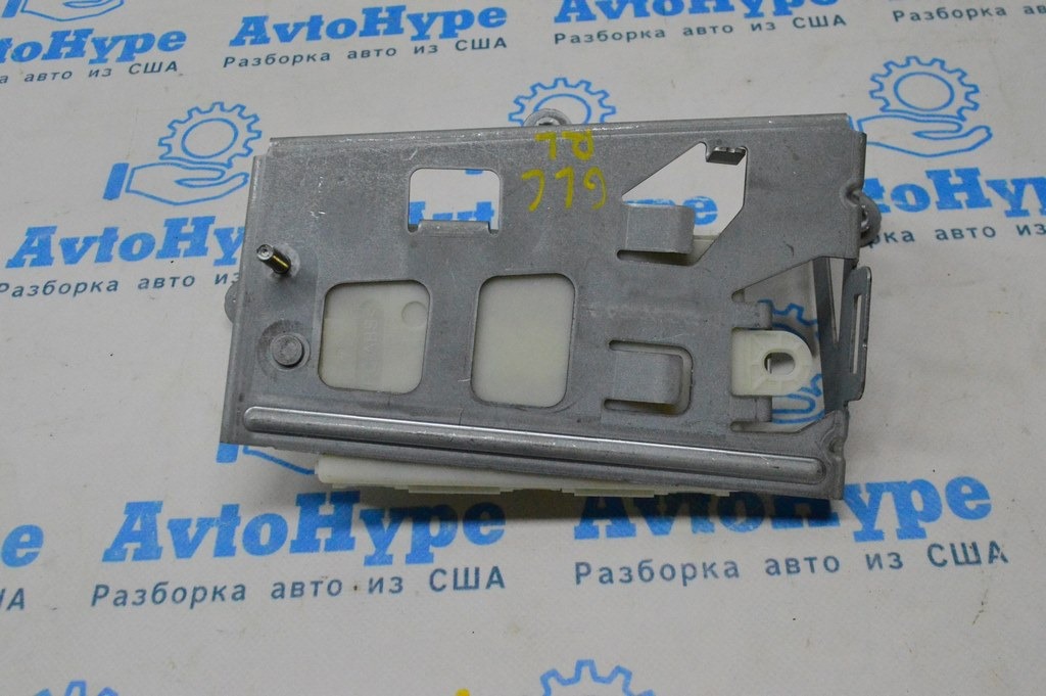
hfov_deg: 55.1
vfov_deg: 38.3
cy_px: 348
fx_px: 1002
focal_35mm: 34
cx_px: 523
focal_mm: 23
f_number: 10
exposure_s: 1/400
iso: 6400
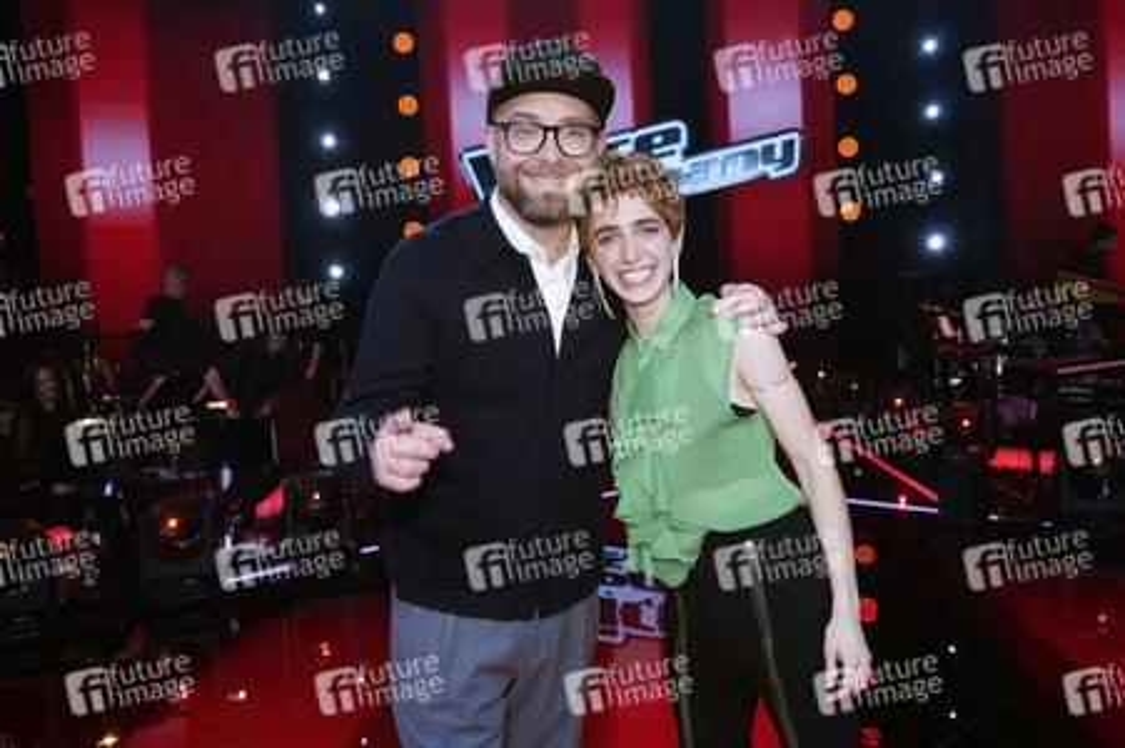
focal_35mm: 31
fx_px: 968
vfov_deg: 42.3
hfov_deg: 60.3
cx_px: 562
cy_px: 374
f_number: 4.5
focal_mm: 31
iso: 1600
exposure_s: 1/125
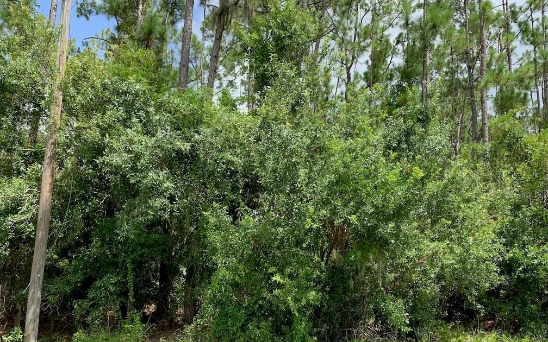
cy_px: 193
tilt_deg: +10.9
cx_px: 278
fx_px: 418
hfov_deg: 66.5
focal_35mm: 28
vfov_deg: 44.4
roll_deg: -0.6
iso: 25
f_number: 1.8
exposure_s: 1/696
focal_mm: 4.25
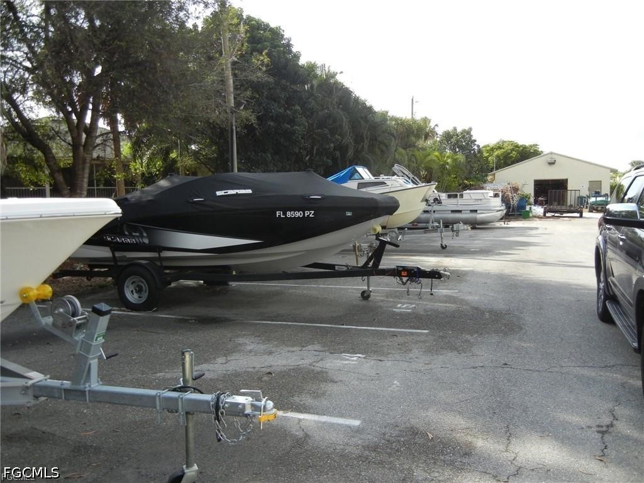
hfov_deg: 60.0
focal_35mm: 30
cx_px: 322
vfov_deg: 46.8
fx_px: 558
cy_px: 242
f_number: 3.5
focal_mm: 5.4
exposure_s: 1/503
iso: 160
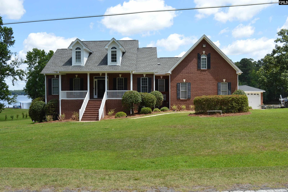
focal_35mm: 32
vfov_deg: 41.6
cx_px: 144
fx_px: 252
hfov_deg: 59.5
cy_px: 96
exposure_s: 1/250
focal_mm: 21
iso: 100
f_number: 8
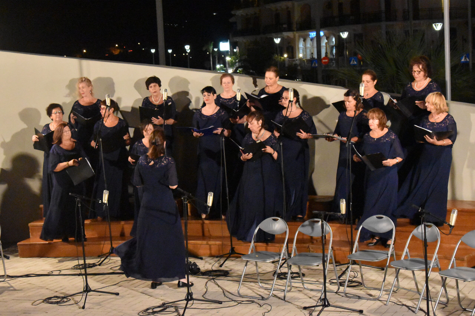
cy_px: 158
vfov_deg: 16.6
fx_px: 1089
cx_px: 238
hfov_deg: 24.6
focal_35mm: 82
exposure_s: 1/60
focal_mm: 55
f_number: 5.6
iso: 12800
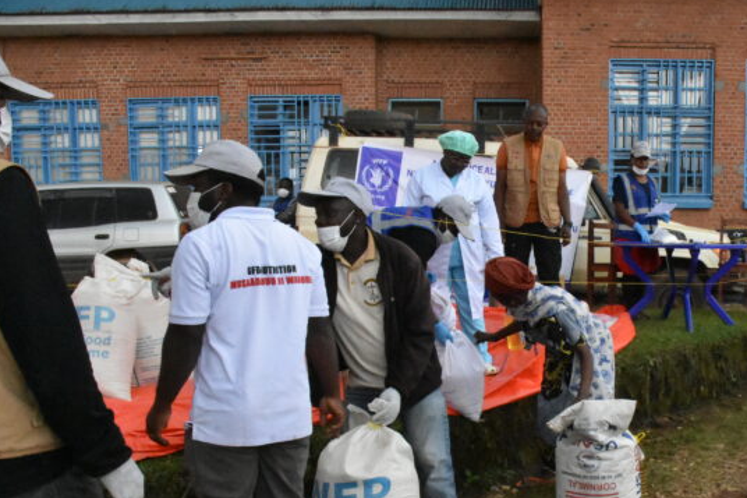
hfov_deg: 44.4
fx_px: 892
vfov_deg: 30.8
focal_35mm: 43
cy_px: 349
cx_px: 530
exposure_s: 1/1000
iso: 12800
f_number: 16
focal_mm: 20
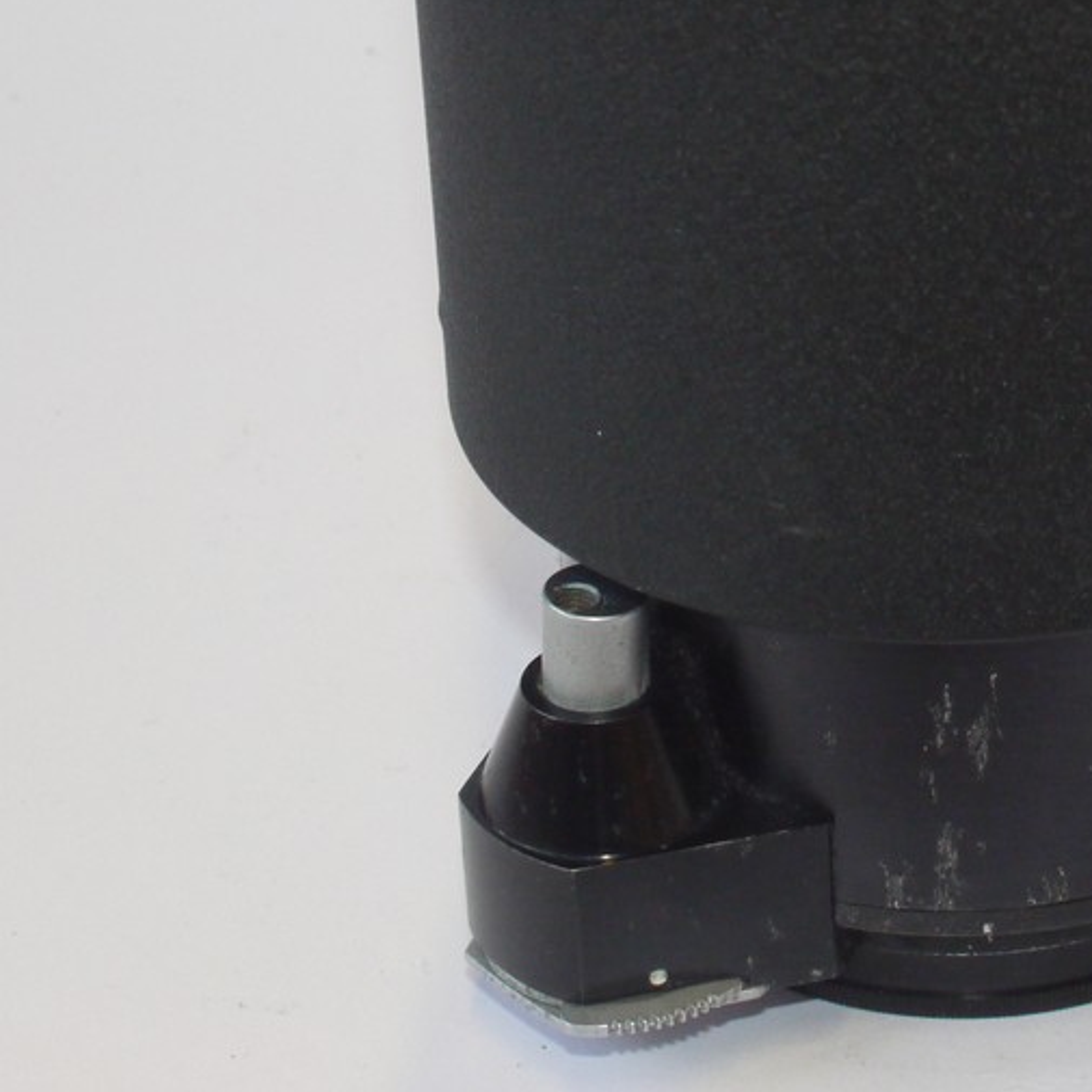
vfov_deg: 13.7
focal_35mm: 126
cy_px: 130
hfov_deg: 13.7
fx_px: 4497
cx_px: 934
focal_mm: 30
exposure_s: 1/60
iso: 800
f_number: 10
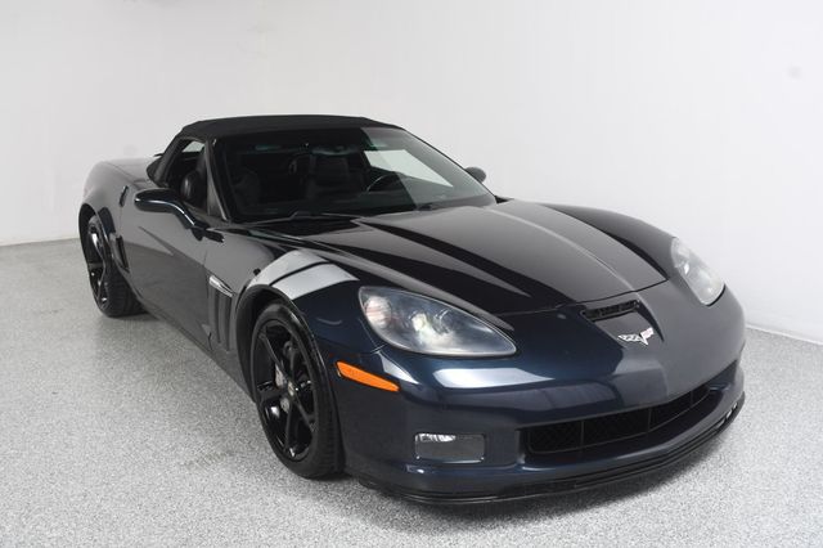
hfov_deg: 55.8
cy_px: 274
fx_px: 777
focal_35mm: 34
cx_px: 412
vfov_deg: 38.8
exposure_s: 1/160
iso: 100
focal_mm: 23
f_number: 7.1
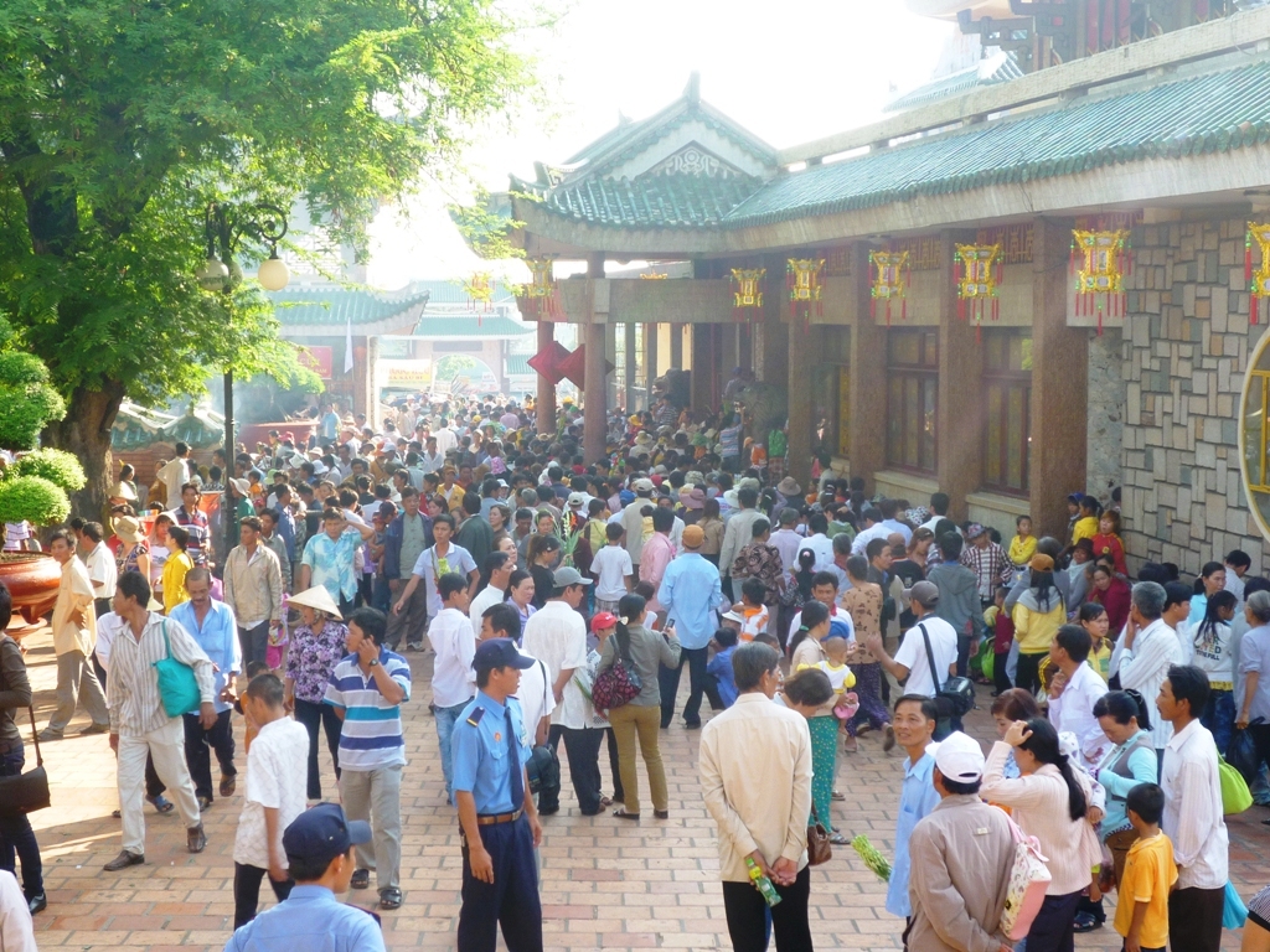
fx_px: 2091
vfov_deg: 25.7
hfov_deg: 33.8
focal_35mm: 57
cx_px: 635
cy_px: 476
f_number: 5.2
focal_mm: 10
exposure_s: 1/80
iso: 80
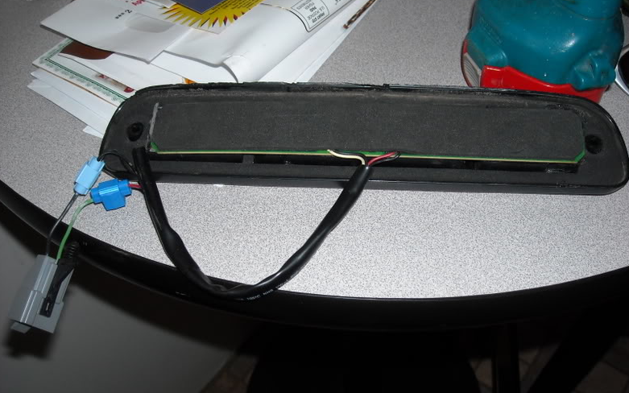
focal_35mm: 38
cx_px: 317
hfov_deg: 51.5
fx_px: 651
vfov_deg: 33.5
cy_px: 217
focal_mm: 5.7
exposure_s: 1/60
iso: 200
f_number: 2.8
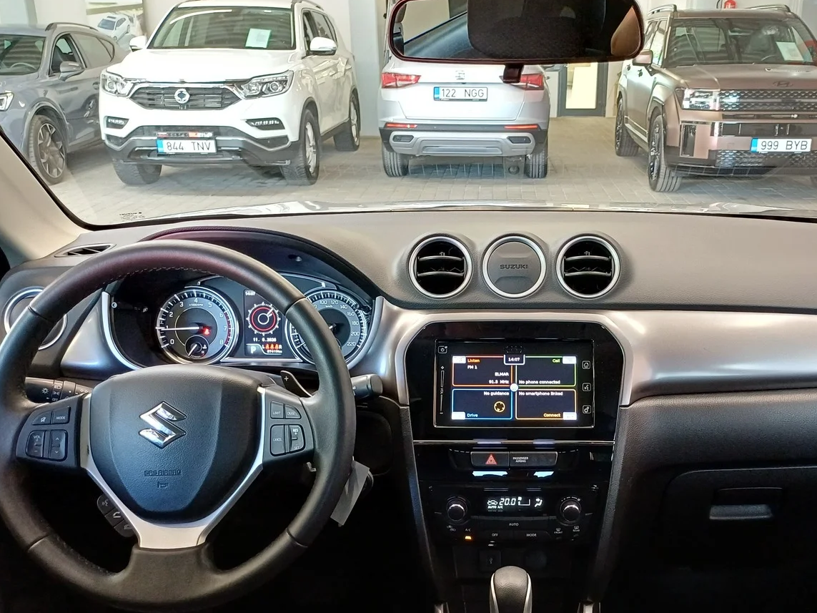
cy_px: 381
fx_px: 826
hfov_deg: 52.1
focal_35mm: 35
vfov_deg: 40.4
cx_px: 509
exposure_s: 1/25
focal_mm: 4.65
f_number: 1.8
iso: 400
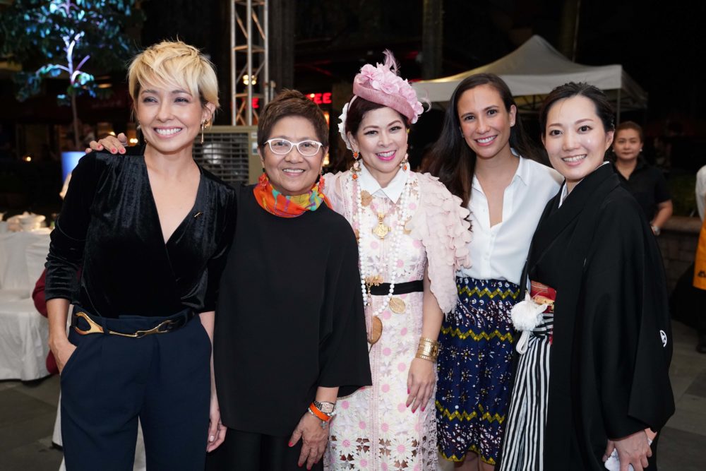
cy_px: 236
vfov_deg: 40.0
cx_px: 353
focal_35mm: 33
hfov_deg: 57.2
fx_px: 647
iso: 4000
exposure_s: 1/125
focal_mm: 33
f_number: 4
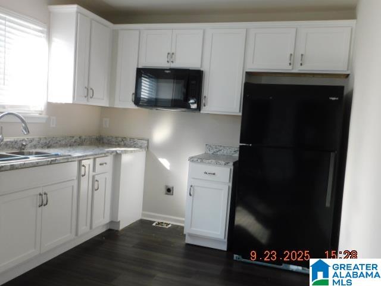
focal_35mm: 30
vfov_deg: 46.8
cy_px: 143
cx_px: 190
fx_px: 330
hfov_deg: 60.0
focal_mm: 5.3
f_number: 3.2
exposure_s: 1/30
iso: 200
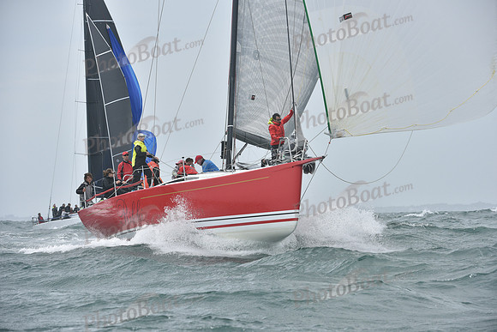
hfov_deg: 10.3
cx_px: 248
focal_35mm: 200
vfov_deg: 6.9
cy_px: 166
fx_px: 2762
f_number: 7.1
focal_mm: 200
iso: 320
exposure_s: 1/1000
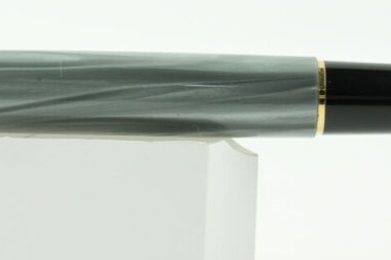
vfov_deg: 5.7
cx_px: -5
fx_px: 2595
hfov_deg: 8.6
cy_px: 94
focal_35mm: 239
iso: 2500
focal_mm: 90
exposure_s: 1/25
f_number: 16
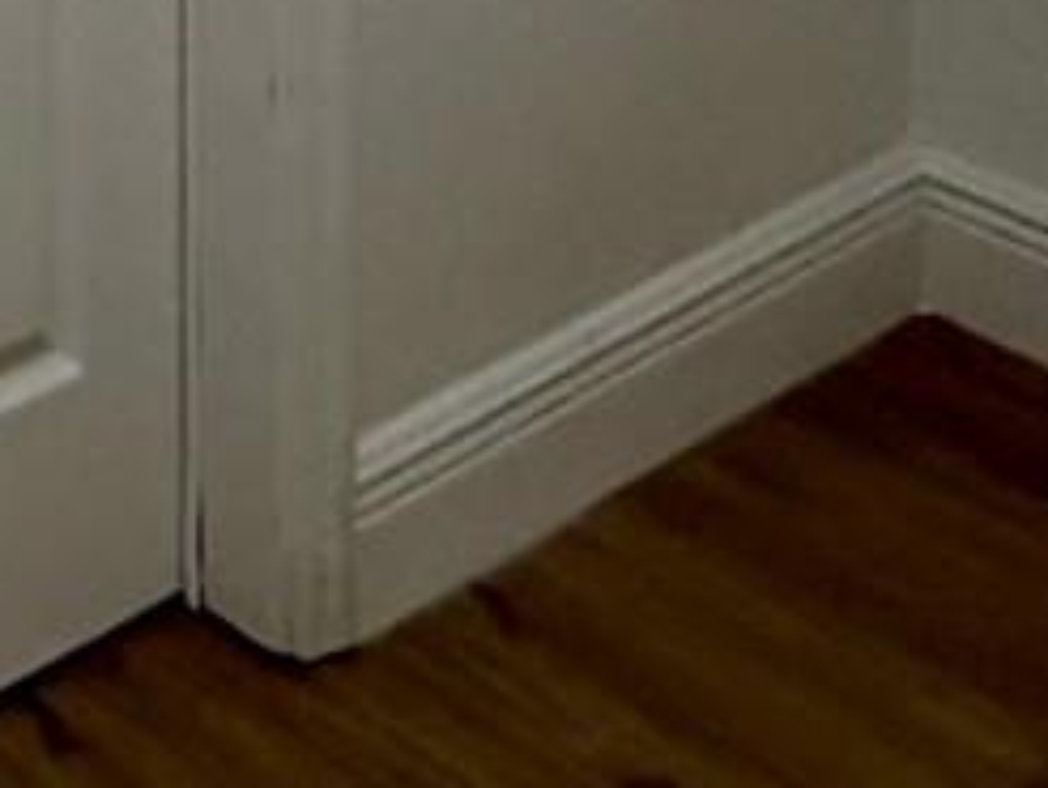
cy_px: -1154
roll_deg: +1.7
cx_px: -865
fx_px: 2758
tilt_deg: -1.5
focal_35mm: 91
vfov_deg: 12.4
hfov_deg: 17.3
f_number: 2.2
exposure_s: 1/120
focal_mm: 2.22
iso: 250
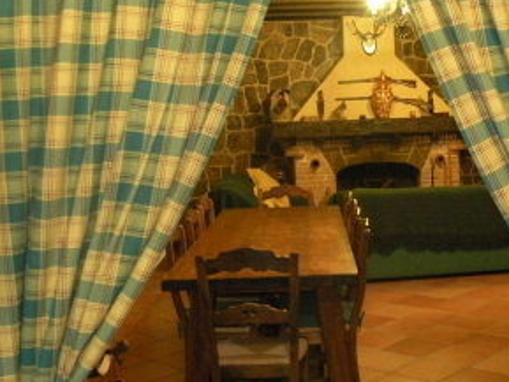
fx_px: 824
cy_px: 88
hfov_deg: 34.0
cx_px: 345
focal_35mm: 56
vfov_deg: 25.8
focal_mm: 4.7
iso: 400
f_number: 2.8
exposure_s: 1/9.9
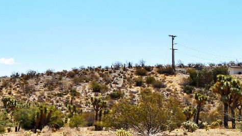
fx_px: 520
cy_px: 70
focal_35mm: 81
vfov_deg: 14.9
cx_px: 127
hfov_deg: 26.2
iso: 100
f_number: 9
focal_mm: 24
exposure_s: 1/320
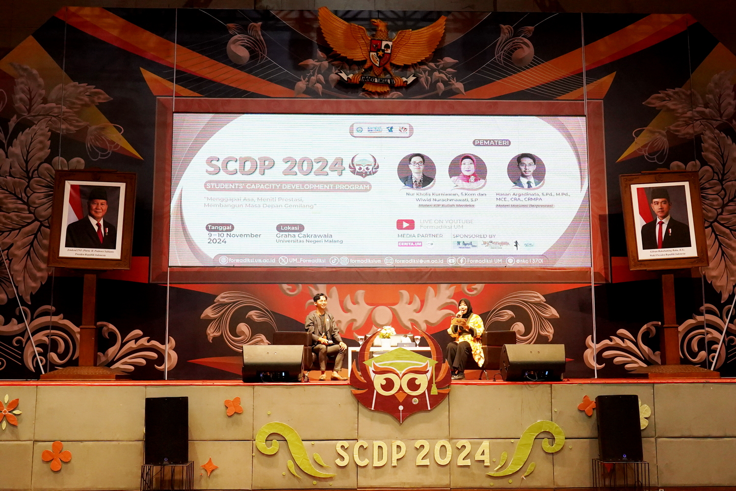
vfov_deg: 31.9
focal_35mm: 42
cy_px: 246
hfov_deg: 46.4
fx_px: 859
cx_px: 368
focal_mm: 28
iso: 5000
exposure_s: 1/160
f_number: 5
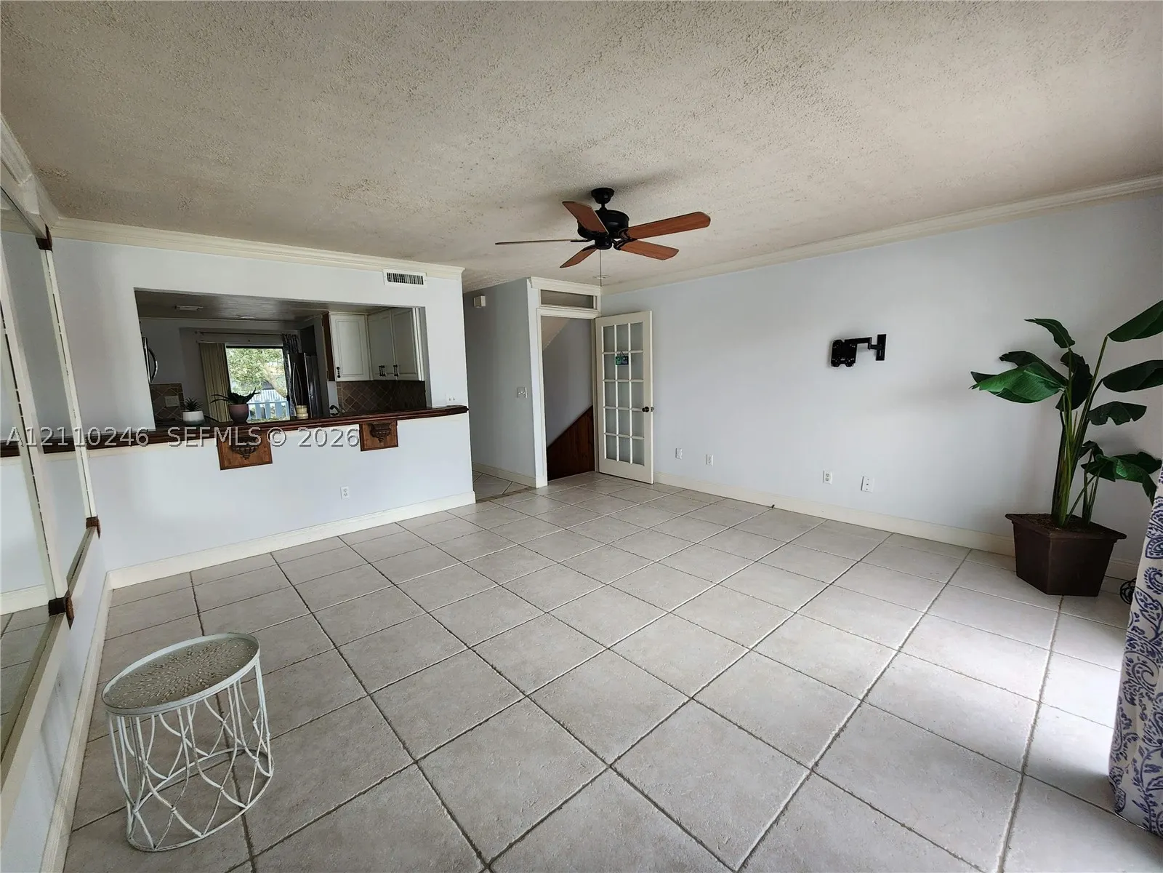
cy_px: 436
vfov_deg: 89.9
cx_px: 582
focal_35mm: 13
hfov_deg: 106.2
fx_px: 437
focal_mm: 2.2
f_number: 2.2
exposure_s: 1/60
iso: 100
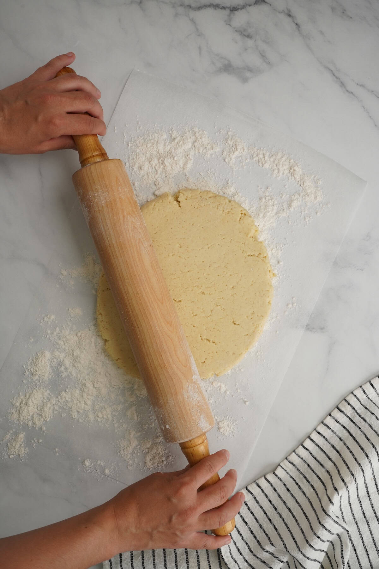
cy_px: 284
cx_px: 190
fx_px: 537
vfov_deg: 55.8
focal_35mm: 34
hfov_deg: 38.9
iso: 800
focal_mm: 34
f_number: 10
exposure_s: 1/50
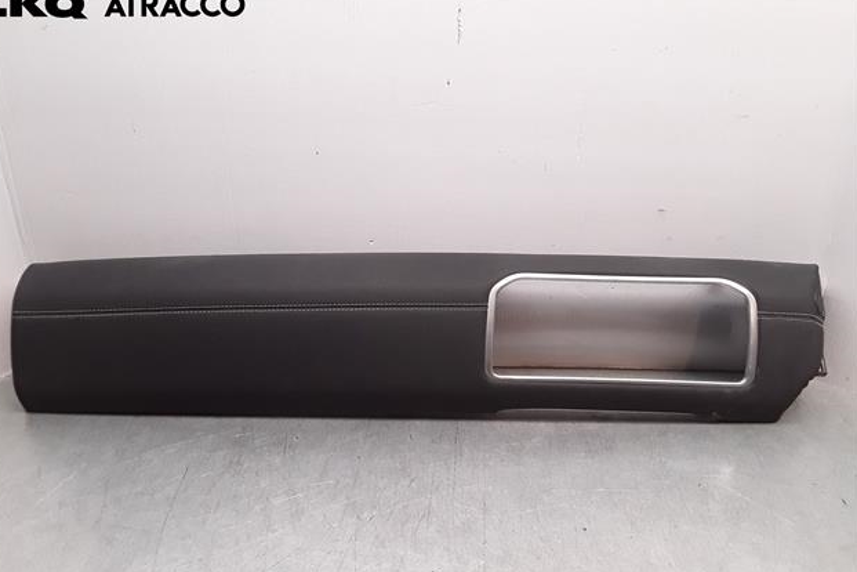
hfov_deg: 61.9
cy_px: 322
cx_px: 421
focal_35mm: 30
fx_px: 714
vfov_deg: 43.5
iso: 100
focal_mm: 2.91
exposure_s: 1/100
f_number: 1.9
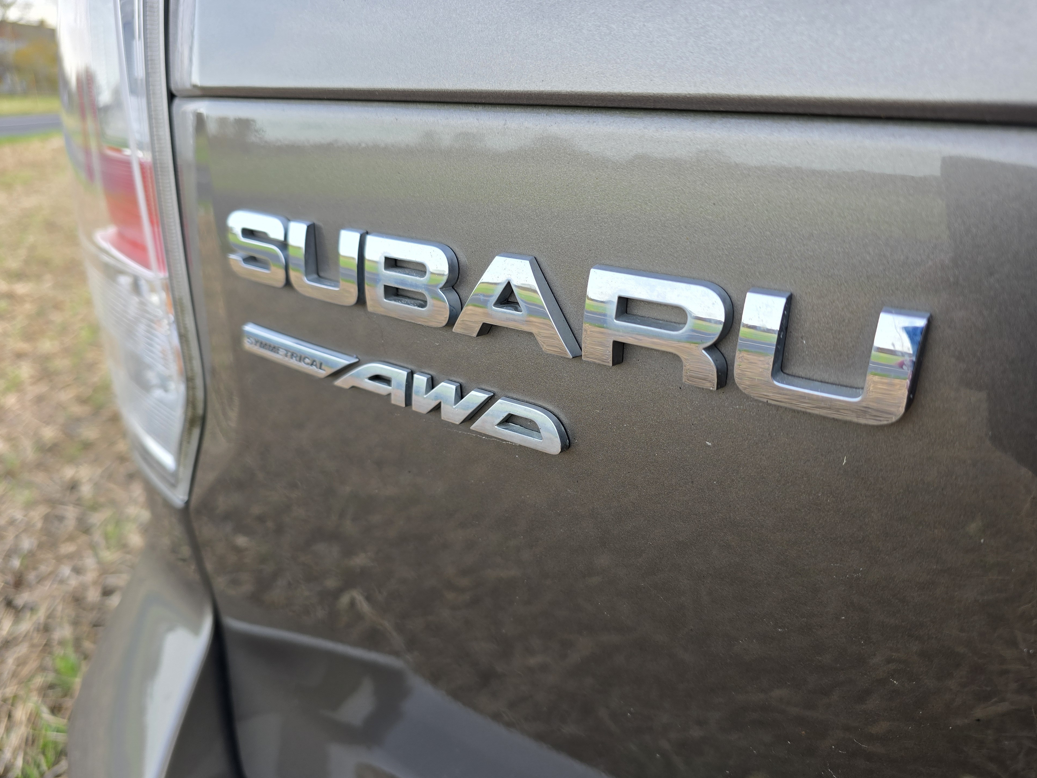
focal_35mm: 24
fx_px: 719
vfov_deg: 56.8
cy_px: 402
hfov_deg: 71.6
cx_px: 539
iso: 50
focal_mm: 6.3
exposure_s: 1/180
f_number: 1.7
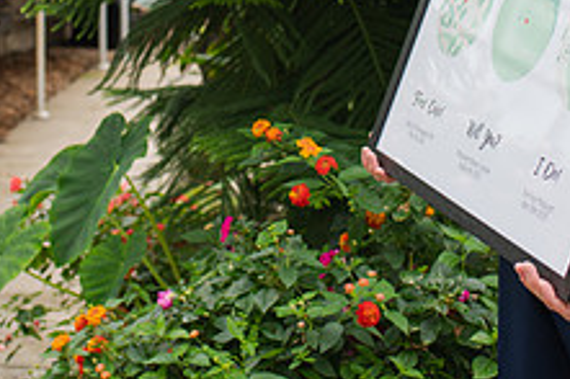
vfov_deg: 14.2
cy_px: -113
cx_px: 230
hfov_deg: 22.1
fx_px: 1456
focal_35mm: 92
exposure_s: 1/320
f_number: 3.2
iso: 400
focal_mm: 35
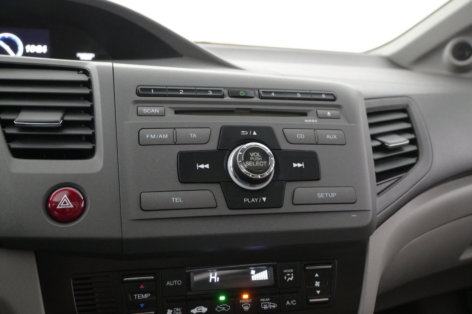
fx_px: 442
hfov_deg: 56.1
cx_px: 236
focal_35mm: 34
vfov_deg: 39.1
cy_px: 157
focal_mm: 22.5
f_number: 4
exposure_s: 1/40
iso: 2800
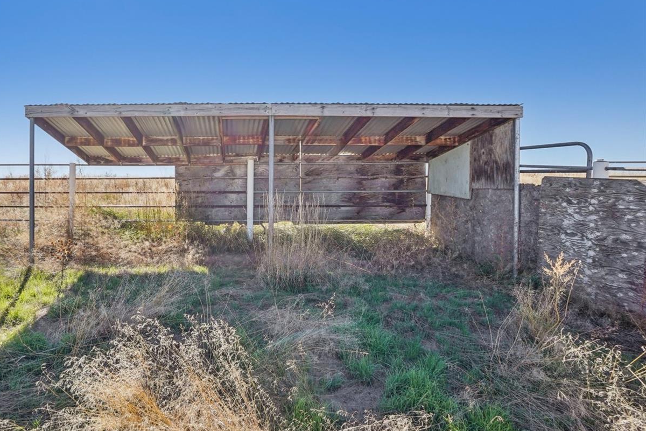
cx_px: 216
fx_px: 359
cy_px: 211
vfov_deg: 61.9
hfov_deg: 81.2
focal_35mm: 20
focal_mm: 10
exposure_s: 1/160
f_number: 8
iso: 100
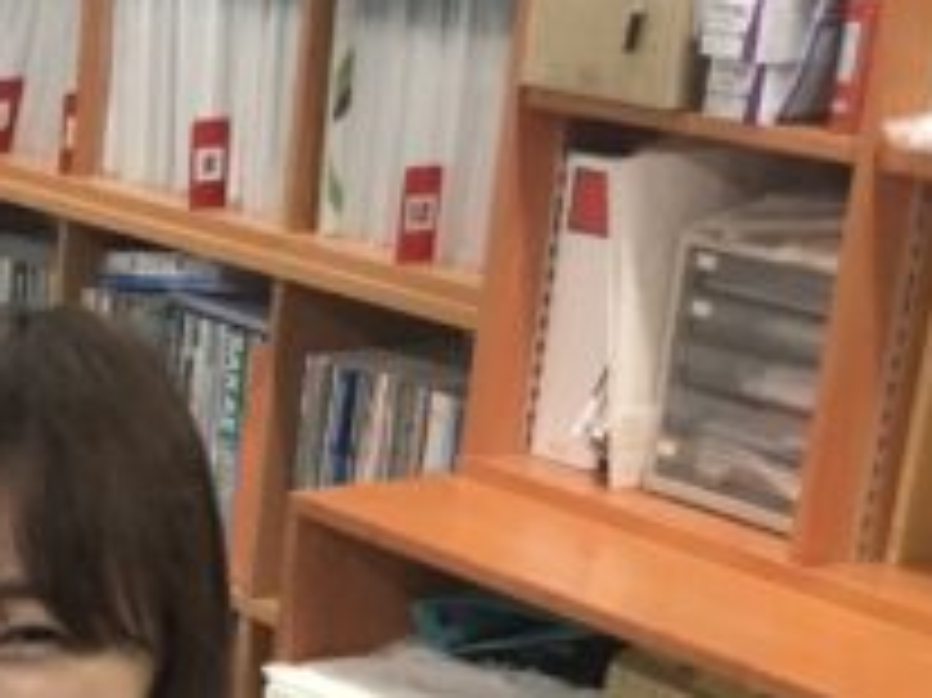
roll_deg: +1.9
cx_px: -531
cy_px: 1139
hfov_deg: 15.6
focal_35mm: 115
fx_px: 3094
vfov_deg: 12.1
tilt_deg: -25.0
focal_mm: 3.3
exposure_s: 1/30
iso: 50
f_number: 2.4
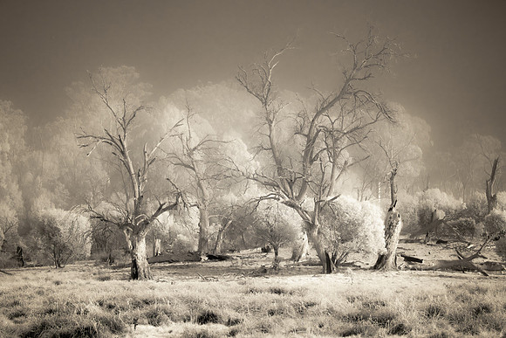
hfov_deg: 23.7
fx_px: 1205
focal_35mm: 86
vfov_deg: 16.0
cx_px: 261
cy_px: 164
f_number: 5.6
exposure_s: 1/100
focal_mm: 40
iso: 200
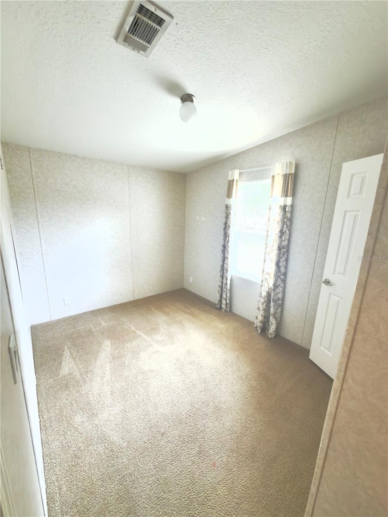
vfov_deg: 102.1
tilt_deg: -12.8
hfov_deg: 85.7
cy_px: 258
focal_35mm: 14
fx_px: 209
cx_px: 194
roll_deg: -2.6
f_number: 2.2
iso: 64
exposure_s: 1/30
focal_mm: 2.22
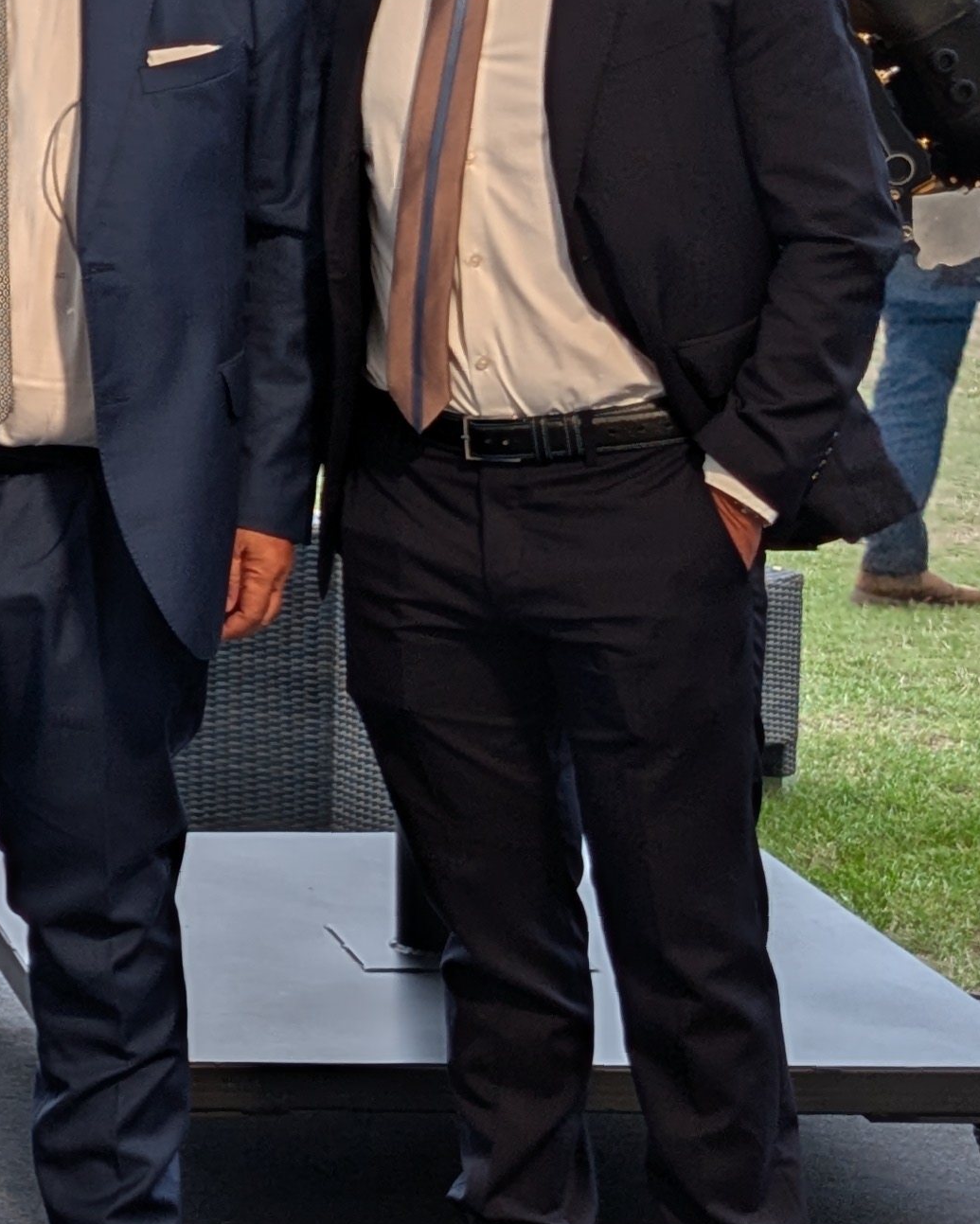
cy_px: 294
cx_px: -927
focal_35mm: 148
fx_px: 5364
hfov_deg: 9.8
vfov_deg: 13.0
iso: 19
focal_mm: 6.9
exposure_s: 1/235
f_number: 1.68
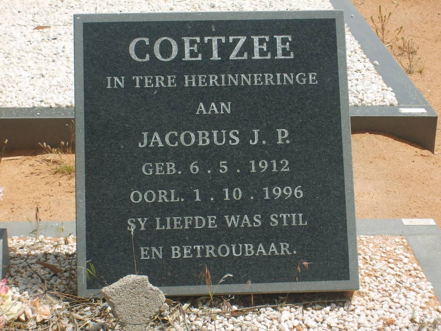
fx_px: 1032
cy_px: 166
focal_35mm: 81
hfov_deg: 24.1
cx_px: 220
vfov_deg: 18.2
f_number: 4.2
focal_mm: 13.7
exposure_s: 1/500
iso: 50
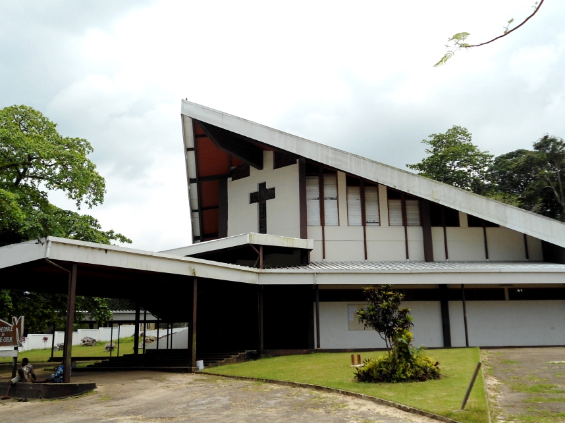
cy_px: 200
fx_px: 604
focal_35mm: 37
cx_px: 288
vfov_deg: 38.6
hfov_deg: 50.1
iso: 80
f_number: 8.5
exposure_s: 1/160
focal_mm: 5.6
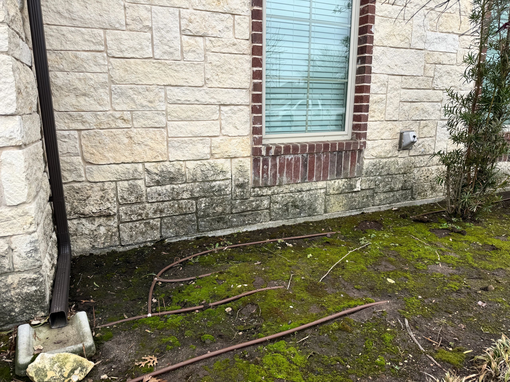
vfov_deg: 56.8
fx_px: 354
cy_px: 191
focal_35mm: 24
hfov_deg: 71.6
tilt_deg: -12.6
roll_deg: -0.7
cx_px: 255
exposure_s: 1/1230
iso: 80
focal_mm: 6.76
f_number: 1.78
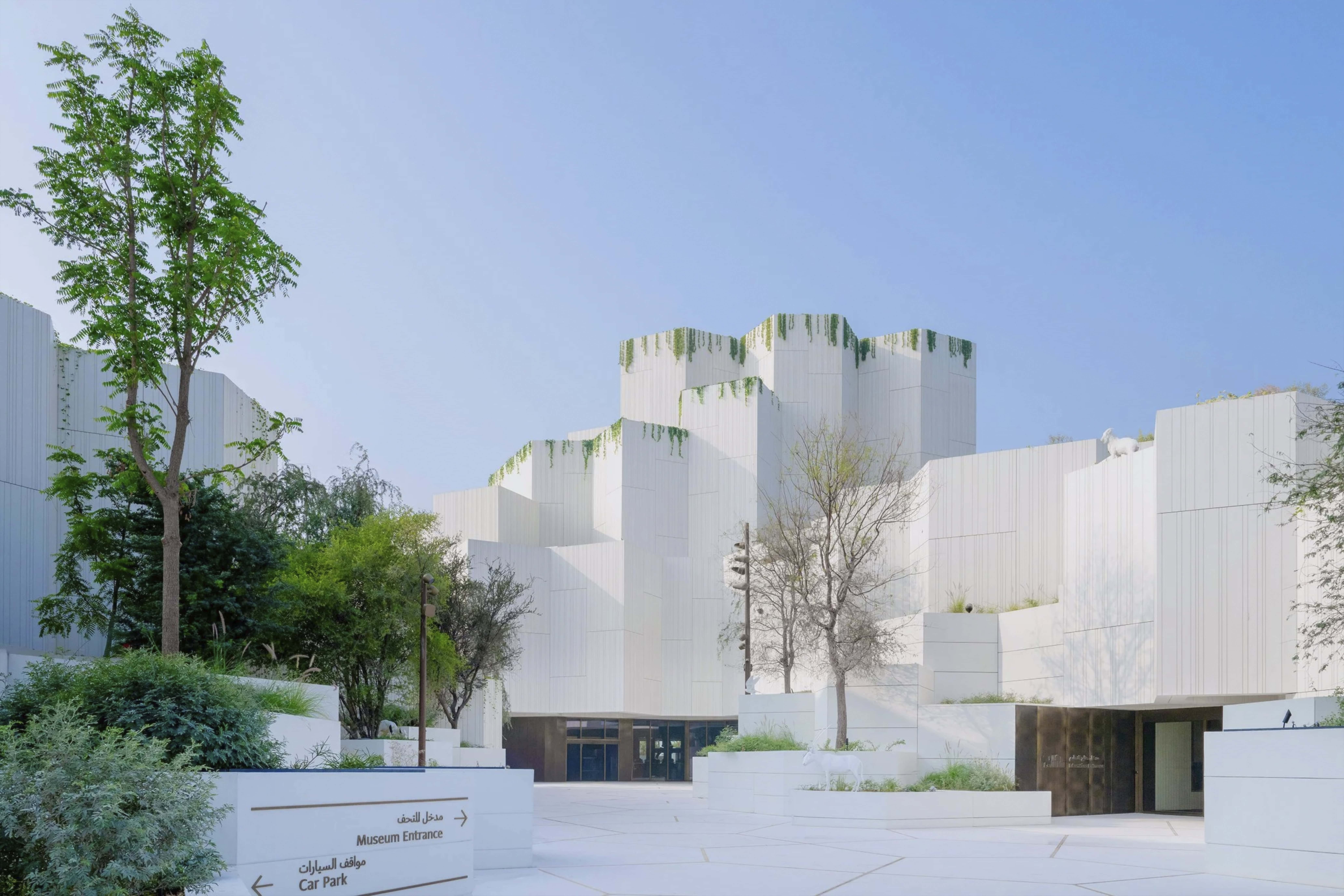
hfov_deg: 95.0
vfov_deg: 72.1
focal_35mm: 16
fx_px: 616
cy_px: 448
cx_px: 672
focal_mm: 16.5
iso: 125
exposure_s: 1/1.67
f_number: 10
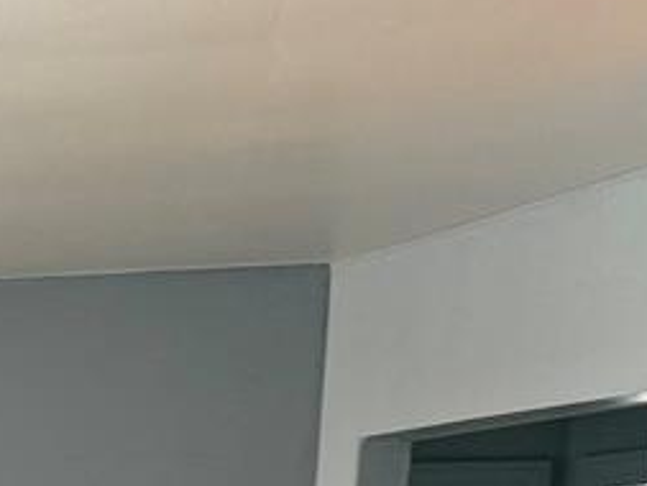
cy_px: 900
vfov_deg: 13.5
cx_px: -550
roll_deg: -1.1
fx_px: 1814
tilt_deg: -5.0
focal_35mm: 97
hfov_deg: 16.6
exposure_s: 1/60
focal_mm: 6.76
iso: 250
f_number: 1.78
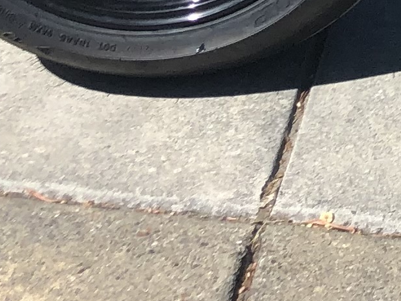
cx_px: 777
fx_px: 2108
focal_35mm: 182
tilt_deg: -19.7
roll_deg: -0.2
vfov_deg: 7.3
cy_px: -557
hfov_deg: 10.1
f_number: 1.8
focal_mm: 4
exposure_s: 1/1919
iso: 20
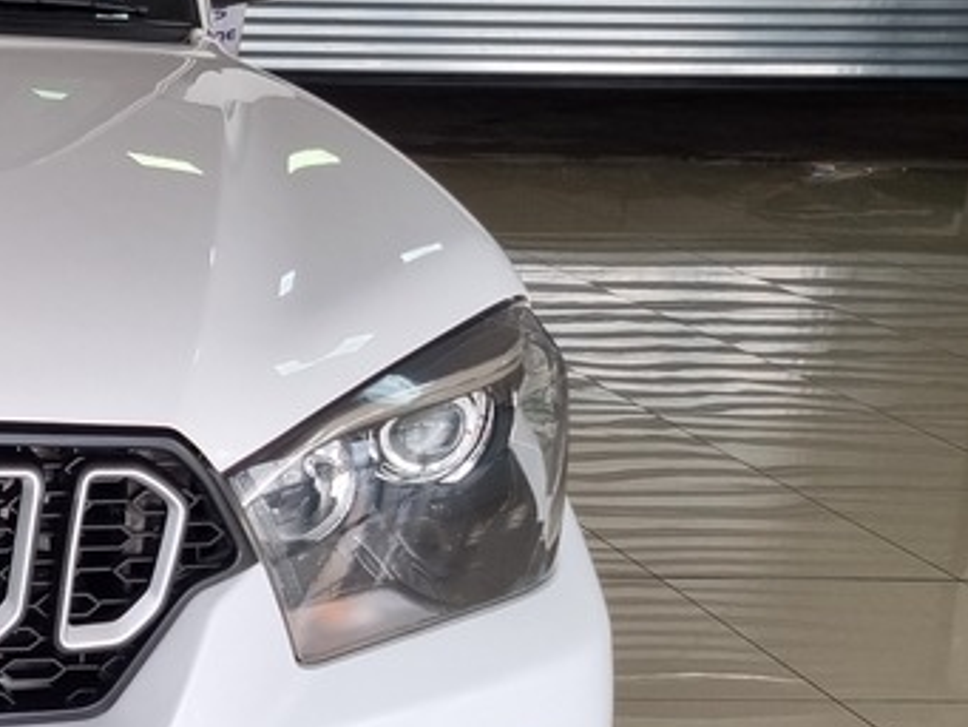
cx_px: -414
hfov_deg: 21.6
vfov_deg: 18.9
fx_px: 2182
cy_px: 395
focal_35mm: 78
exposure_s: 1/133
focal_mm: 5.4
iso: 50
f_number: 1.8
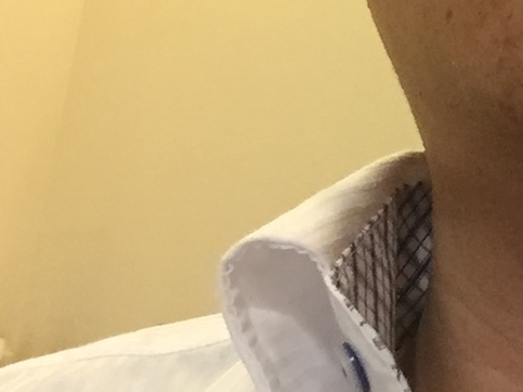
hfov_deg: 23.2
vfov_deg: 19.1
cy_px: 177
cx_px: 632
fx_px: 1163
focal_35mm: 77
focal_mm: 2.65
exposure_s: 1/30
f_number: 2.2
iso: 320
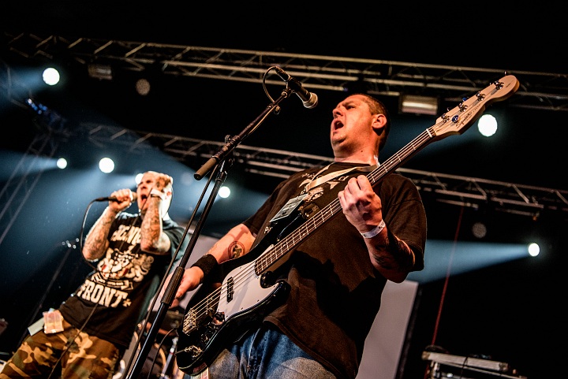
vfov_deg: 35.1
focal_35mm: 38
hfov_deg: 50.7
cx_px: 284
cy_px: 190
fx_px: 600
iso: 800
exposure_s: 1/125
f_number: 3.2
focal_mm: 38
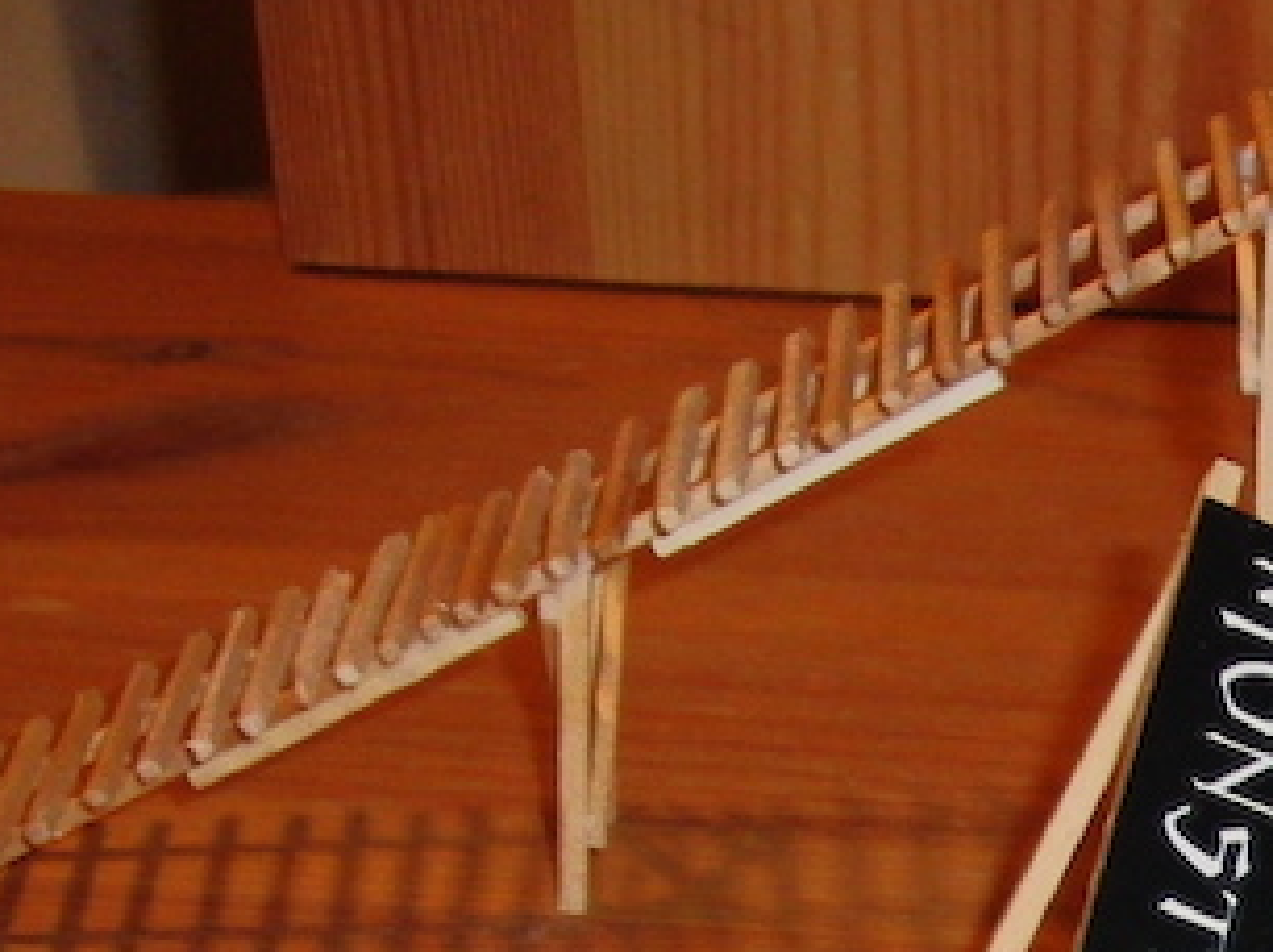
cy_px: 1351
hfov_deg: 14.7
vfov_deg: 11.5
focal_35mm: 124
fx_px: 4557
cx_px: 1943
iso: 100
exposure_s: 1/60
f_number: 3.6
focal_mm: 6.42
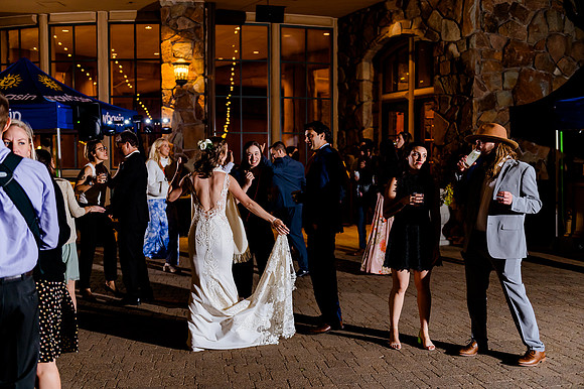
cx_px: 292
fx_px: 681
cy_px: 194
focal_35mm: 42
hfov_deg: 46.4
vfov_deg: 31.9
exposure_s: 1/125
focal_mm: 42
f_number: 2.8
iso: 1600
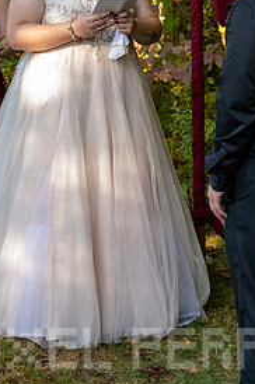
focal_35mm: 115
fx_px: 1225
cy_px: 100
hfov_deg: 11.9
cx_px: 167
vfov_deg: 17.7
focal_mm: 70
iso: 6400
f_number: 4
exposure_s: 1/3200
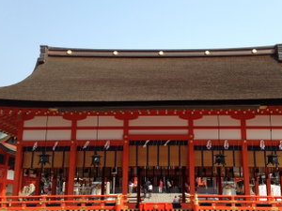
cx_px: 161
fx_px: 358
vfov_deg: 32.7
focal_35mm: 44
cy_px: 129
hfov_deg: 42.8
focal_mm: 4.12
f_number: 2.4
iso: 50
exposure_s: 1/889
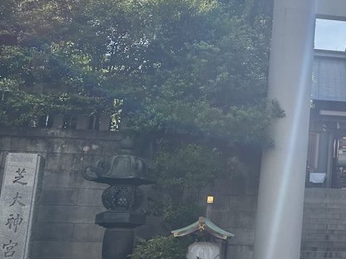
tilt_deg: +12.2
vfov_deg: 19.6
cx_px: 465
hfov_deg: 22.8
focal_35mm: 75
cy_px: 107
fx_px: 750
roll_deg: -0.8
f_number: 1.6
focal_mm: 5.96
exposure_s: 1/3021
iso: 50
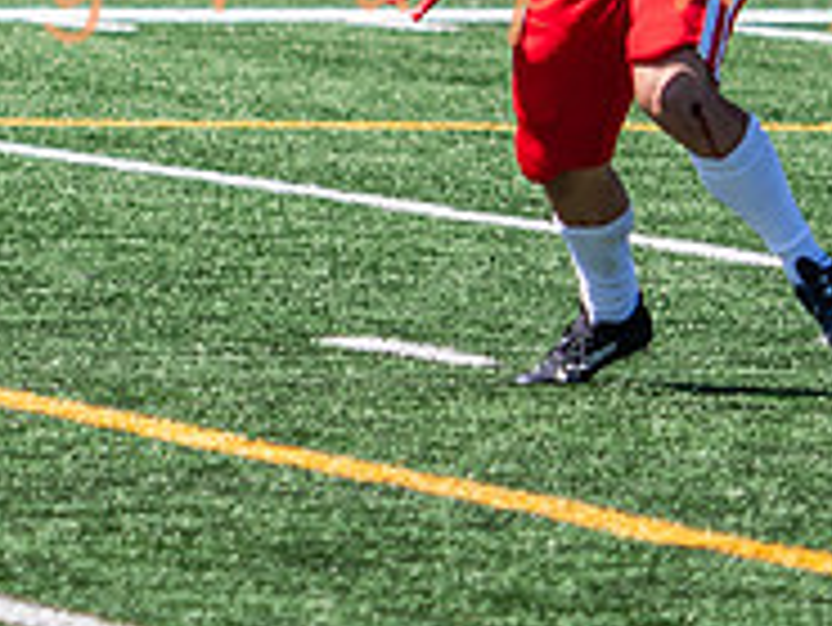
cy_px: -262
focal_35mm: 904
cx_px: -1036
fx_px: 21742
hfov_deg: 2.2
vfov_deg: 1.6
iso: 160
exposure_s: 1/2500
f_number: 2.8
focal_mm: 116
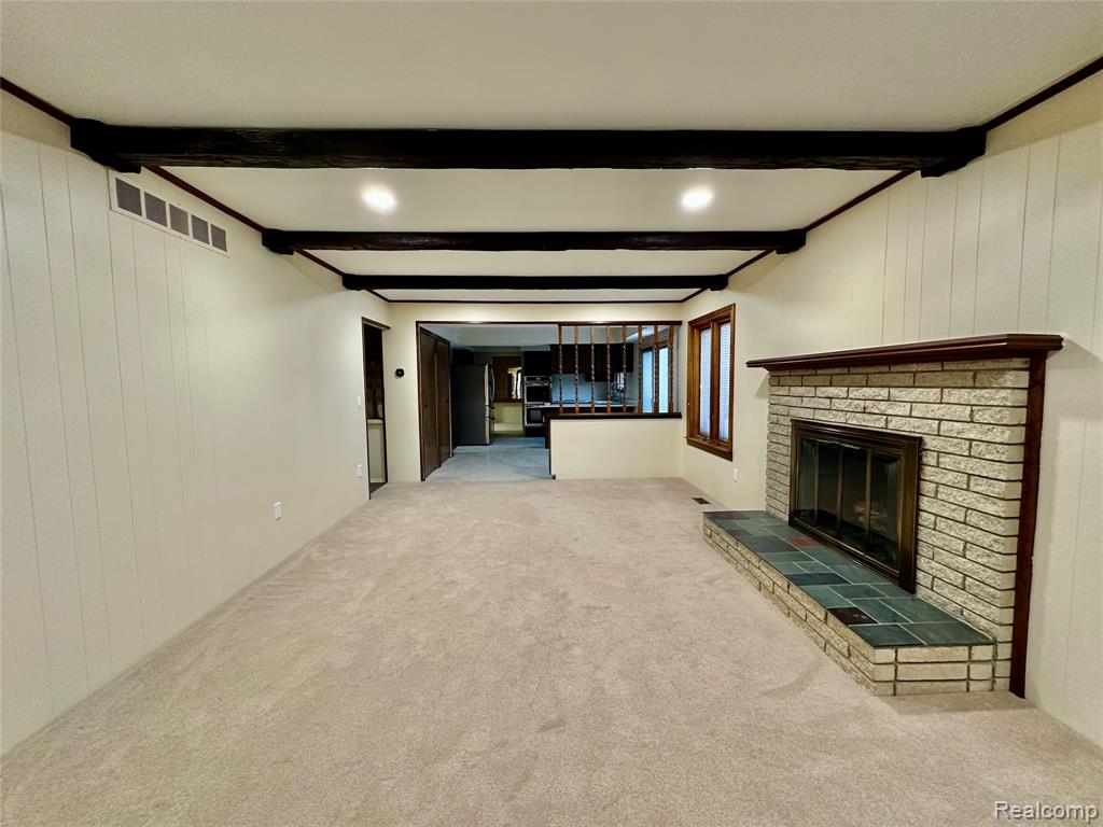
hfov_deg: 102.1
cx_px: 552
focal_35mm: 14
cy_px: 414
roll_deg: -0.1
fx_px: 446
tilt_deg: -3.2
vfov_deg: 85.7
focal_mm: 2.22
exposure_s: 1/60
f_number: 2.2
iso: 250
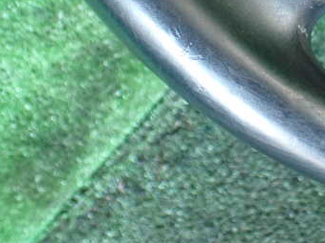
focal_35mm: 53
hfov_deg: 35.0
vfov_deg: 26.8
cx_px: 263
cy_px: 33
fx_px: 498
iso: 640
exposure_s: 1/125
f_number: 2.3
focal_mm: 5.4
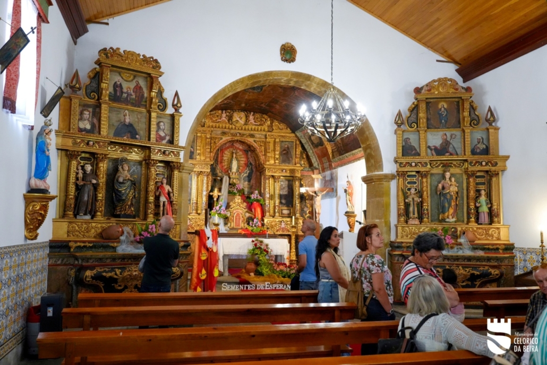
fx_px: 456
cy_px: 182
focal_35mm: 30
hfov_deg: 61.9
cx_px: 274
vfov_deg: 43.6
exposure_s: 1/160
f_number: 4
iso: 5000
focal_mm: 30
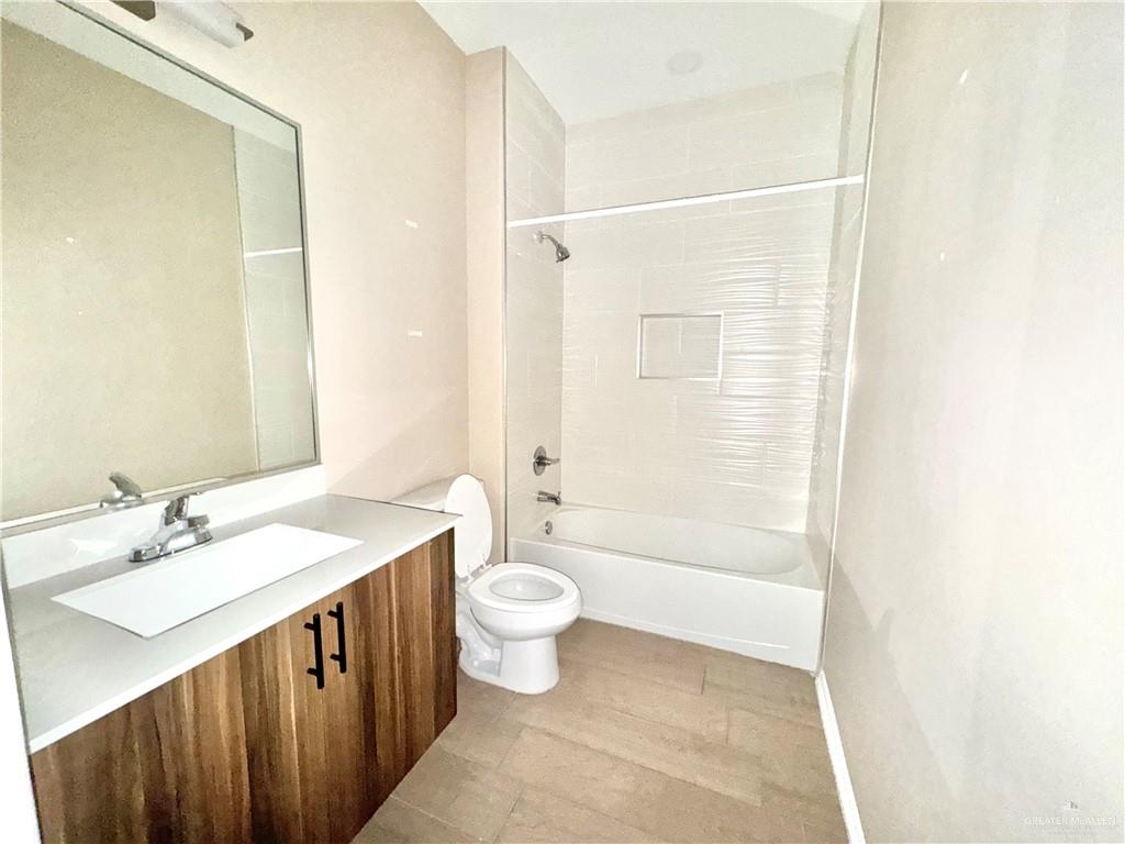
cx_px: 562
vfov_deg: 85.7
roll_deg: -0.6
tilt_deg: -8.4
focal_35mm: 14
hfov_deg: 102.1
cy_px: 422
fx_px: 455
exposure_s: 1/30
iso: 200
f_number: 2.2
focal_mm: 2.22
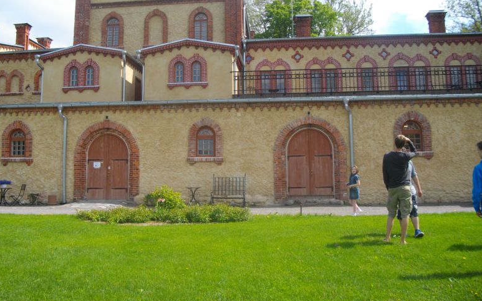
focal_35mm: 34
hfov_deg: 56.7
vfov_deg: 37.2
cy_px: 127
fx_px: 447
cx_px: 243
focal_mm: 5.7
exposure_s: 1/160
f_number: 8.8
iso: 100
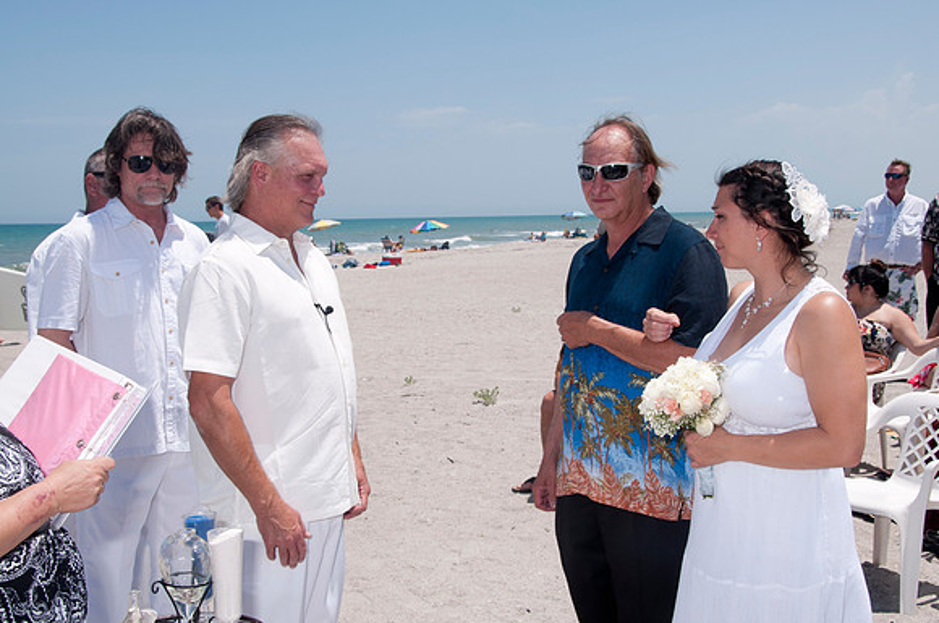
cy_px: 312
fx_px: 1133
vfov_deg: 30.8
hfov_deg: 45.0
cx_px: 470
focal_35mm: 44
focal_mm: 29
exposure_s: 1/250
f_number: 11
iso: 100
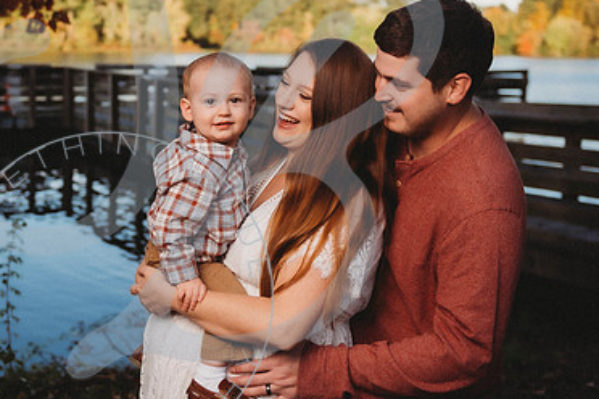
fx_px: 882
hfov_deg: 37.0
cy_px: 162
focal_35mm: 53
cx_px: 188
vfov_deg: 25.5
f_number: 2.8
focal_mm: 34
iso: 100
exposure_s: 1/500
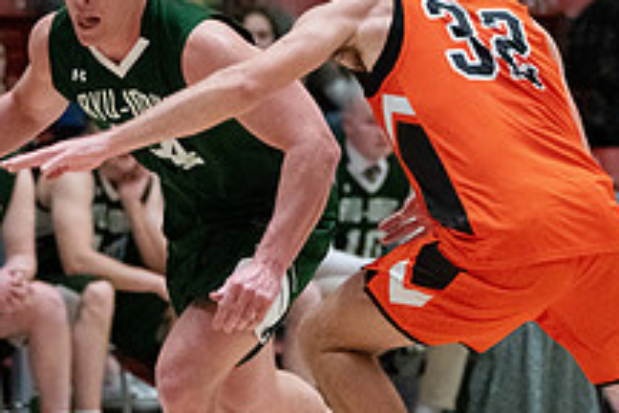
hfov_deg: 6.2
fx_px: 5760
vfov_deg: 4.1
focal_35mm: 335
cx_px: 248
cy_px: 155
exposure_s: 1/1000
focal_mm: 120
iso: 10000
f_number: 2.8
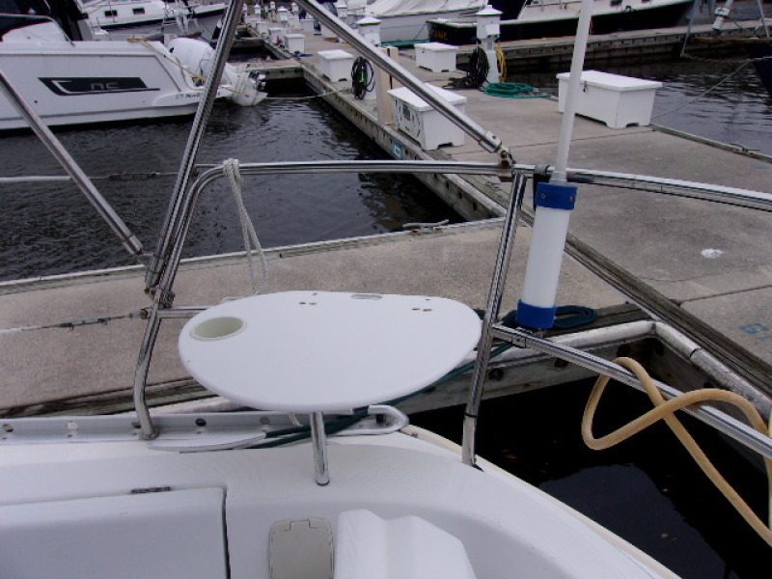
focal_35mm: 27
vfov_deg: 51.4
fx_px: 602
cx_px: 386
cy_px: 290
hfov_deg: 65.3
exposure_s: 1/56
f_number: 10.4
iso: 80
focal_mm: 4.9
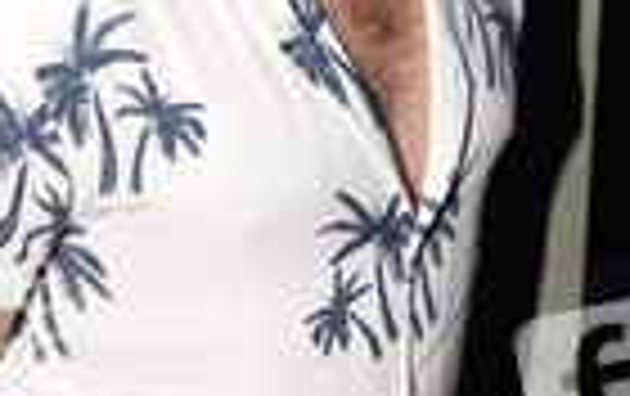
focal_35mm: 93
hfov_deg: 22.3
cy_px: 140
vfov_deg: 14.1
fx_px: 1599
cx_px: 338
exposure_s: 1/125
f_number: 4.5
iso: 800
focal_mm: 32
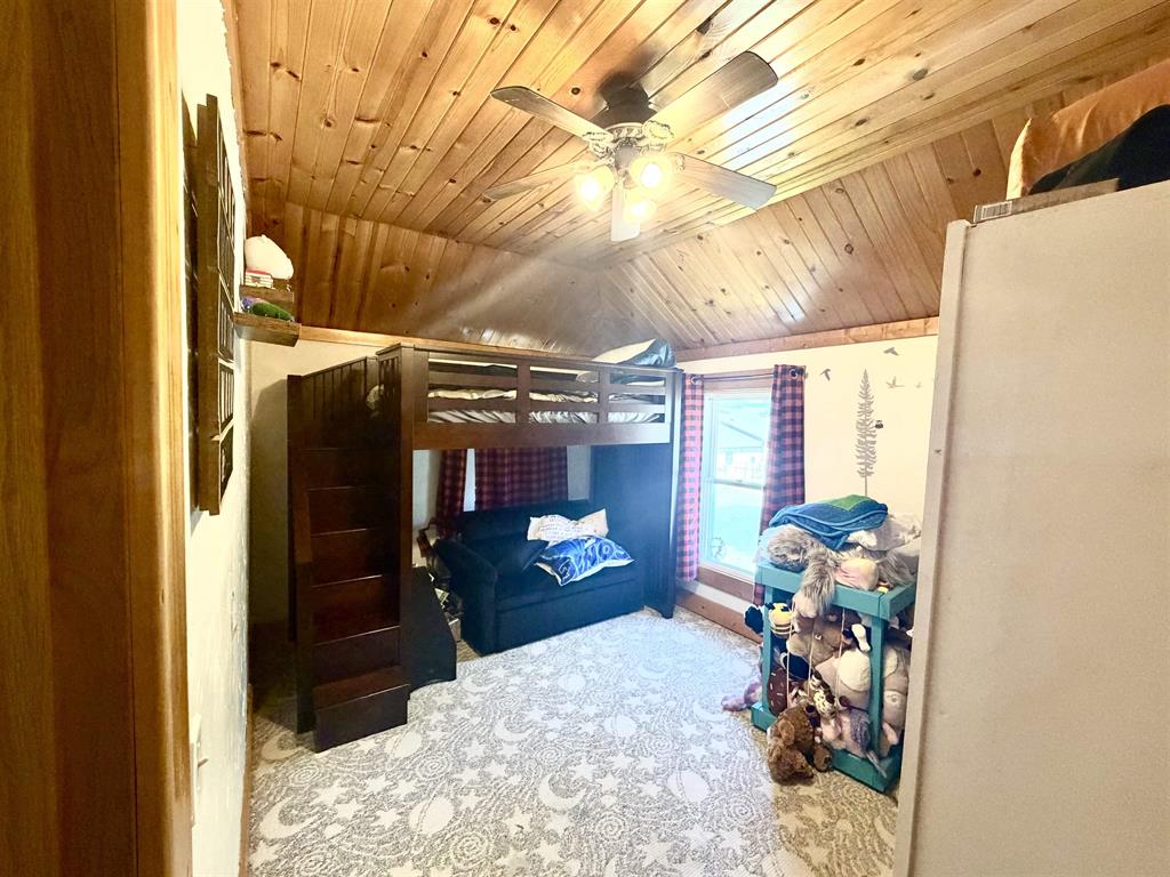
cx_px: 585
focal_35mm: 14
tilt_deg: -3.7
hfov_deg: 102.1
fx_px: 473
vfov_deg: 85.7
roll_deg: -0.3
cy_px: 438
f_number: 2.2
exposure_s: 1/60
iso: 500
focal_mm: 2.22
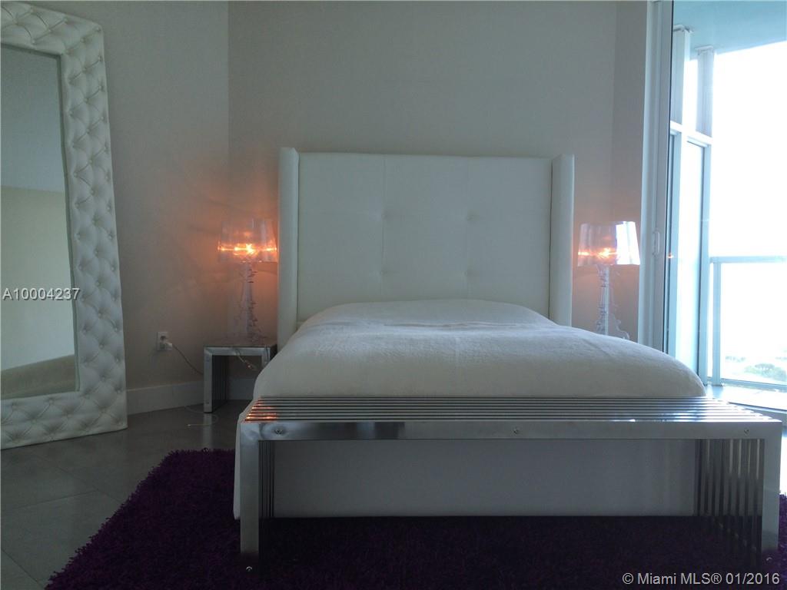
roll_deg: -1.9
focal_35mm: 29
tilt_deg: -0.9
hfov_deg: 61.7
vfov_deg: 48.2
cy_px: 295
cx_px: 394
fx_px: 659
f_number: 2.2
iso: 40
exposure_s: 1/60
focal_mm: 4.15
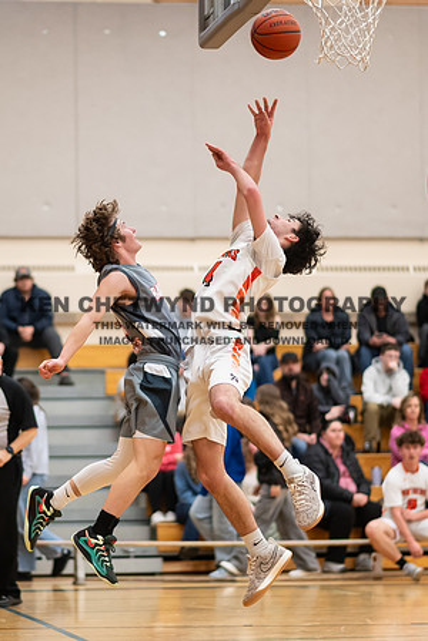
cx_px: 133
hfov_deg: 9.9
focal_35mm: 139
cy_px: 321
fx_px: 2474
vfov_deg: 14.8
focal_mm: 85
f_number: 1.8
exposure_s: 1/1000
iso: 2500
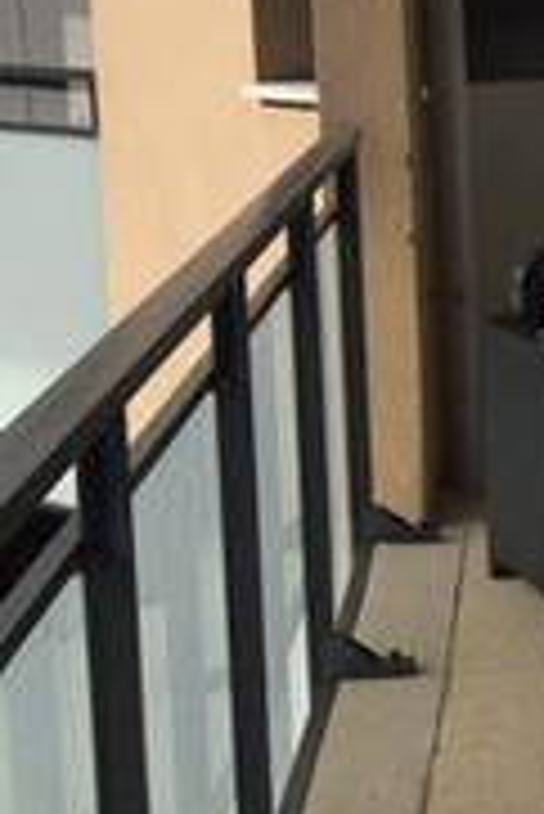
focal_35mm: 100
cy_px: 265
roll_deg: -0.3
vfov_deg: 20.3
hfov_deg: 11.2
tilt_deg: -7.9
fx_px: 2262
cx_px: 1344
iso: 25
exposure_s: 1/4274
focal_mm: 4.15
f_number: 2.2
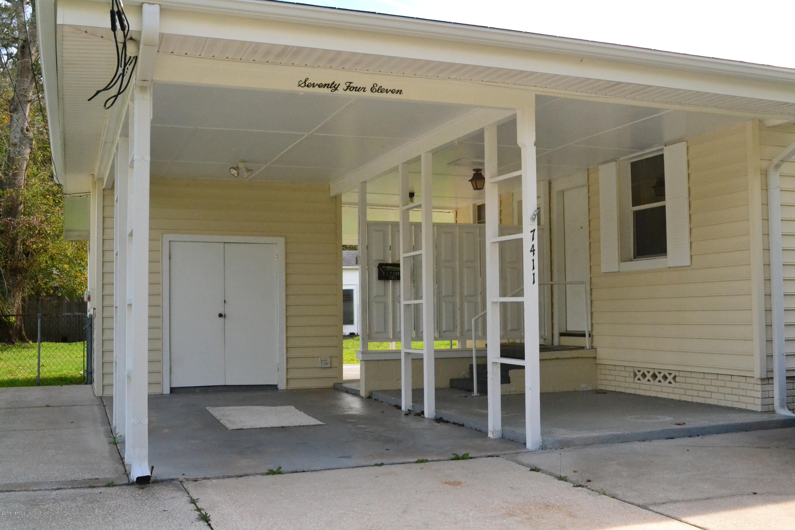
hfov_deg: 49.6
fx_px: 861
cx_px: 398
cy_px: 265
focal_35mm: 39
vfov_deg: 34.2
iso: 3200
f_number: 11
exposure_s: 1/500
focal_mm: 26
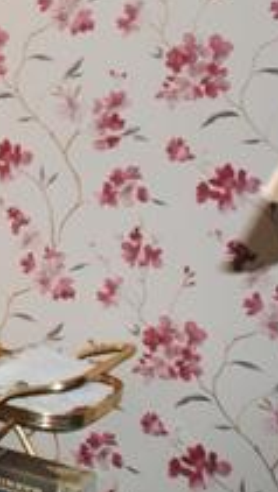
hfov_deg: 11.2
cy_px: 149
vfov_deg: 24.6
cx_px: -439
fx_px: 1125
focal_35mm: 86
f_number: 3.5
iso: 200
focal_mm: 18
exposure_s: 1/60
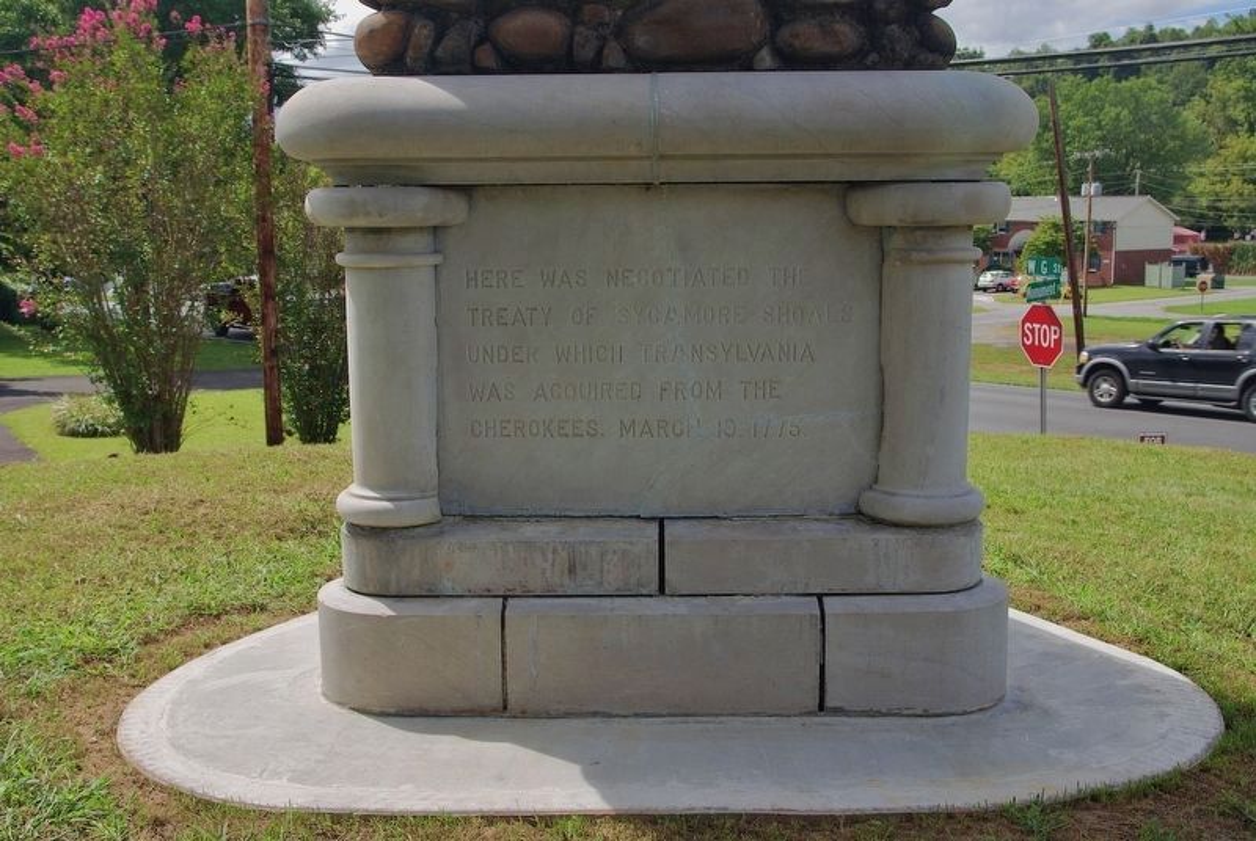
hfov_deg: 49.1
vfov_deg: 34.0
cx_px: 628
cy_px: 420
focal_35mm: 39
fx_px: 1376
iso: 100
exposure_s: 1/180
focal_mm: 26.25
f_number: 8
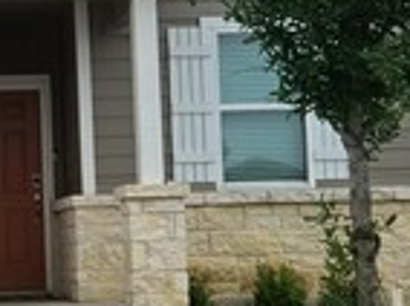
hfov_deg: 18.2
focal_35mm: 104
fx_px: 1230
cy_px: 121
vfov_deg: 14.2
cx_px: -55
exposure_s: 1/2450
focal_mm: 5.4
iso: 25
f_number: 1.8
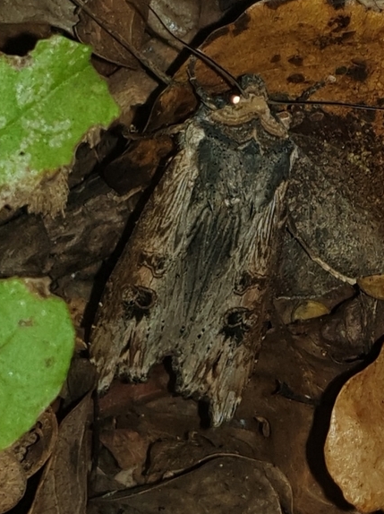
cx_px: 205
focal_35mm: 29
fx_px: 430
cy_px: 278
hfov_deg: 48.1
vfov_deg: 61.6
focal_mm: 4.3
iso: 50
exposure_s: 1/430
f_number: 1.5
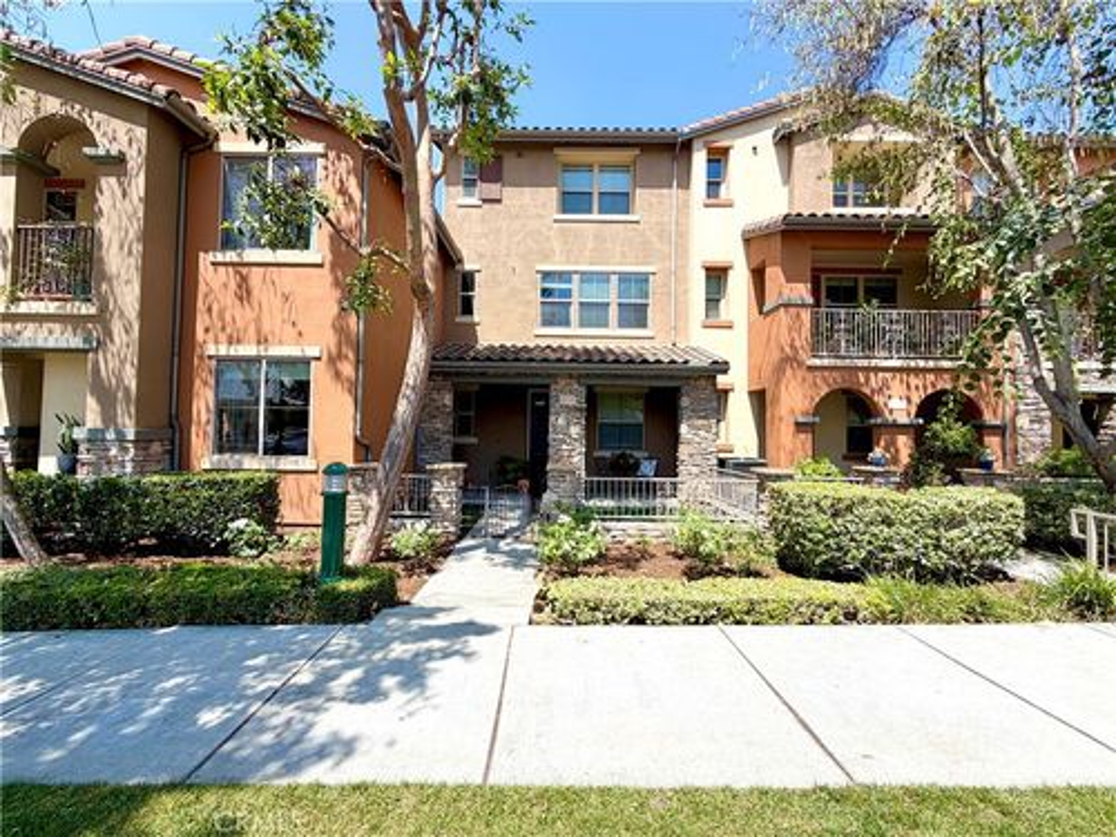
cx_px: 558
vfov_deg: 85.7
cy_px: 418
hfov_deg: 102.1
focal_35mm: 14
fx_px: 451
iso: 25
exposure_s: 1/770
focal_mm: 2.22
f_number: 2.2
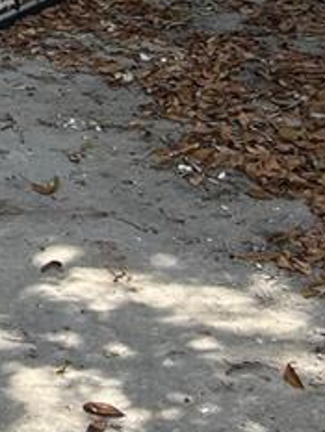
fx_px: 1676
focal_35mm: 134
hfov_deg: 10.7
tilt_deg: -11.1
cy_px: -104
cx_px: -150
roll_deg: +1.9
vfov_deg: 14.2
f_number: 1.5
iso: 50
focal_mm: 5.7
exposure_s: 1/604
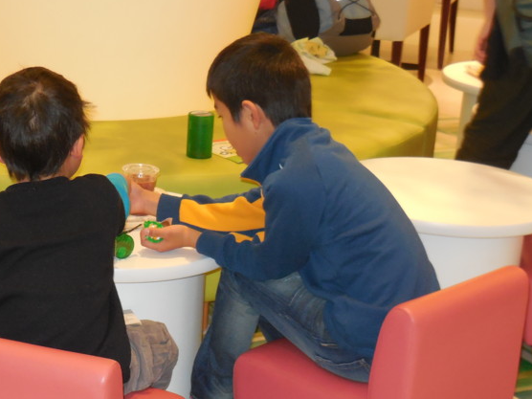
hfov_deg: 20.5
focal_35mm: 95
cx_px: 154
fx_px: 1460
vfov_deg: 15.5
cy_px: 281
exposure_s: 1/60
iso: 560
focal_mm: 10.9
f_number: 4.2
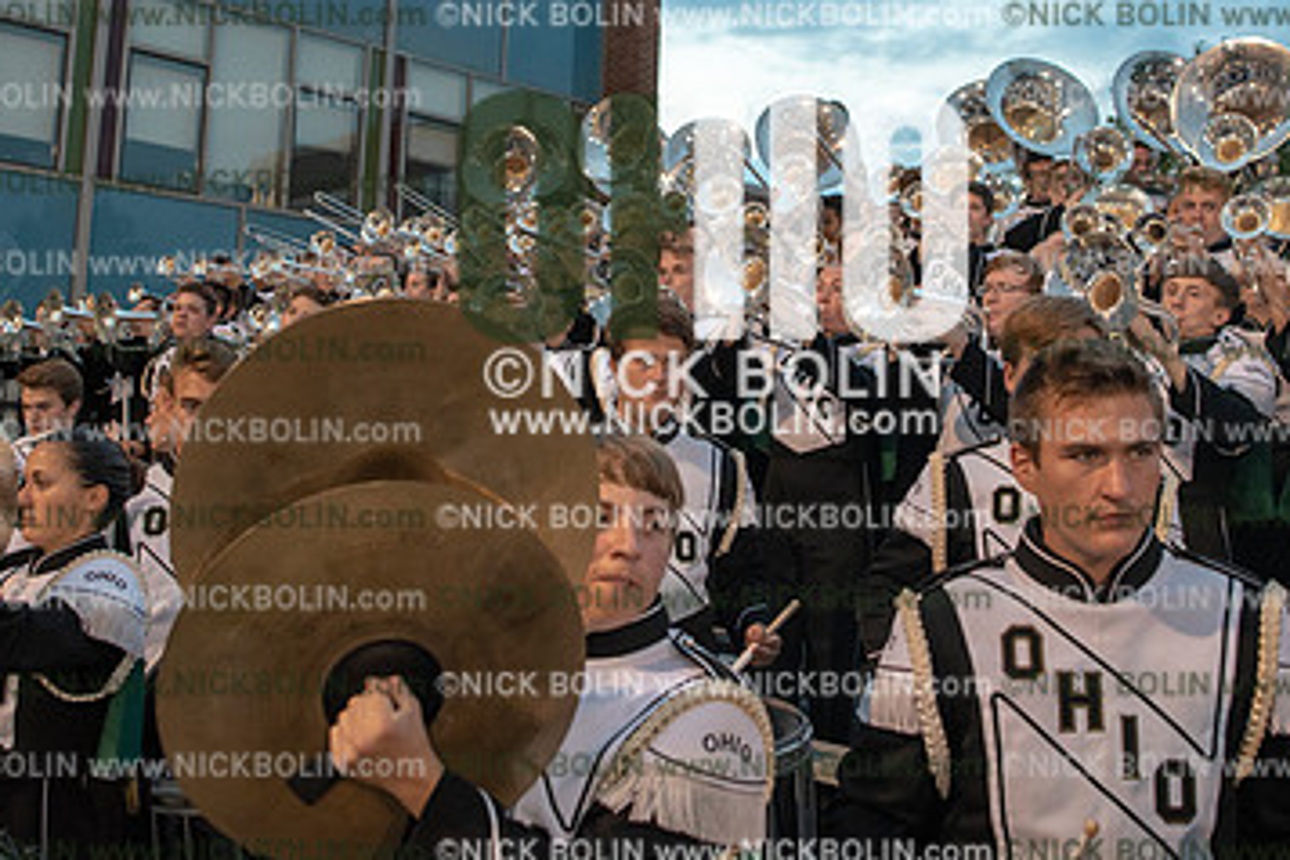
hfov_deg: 49.5
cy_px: 266
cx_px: 712
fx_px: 1397
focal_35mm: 39
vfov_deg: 33.8
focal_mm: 24
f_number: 3.2
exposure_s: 1/250
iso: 2000
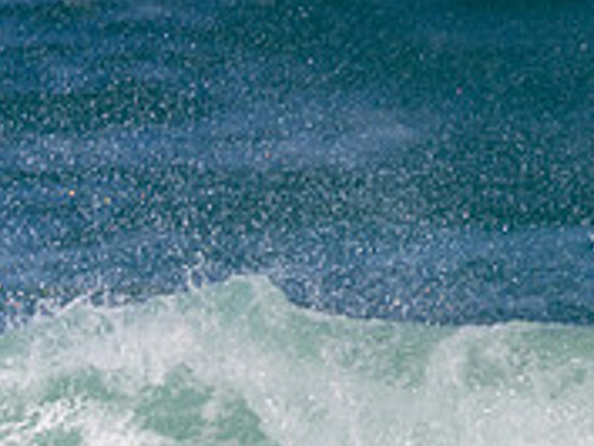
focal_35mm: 2519
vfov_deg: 0.6
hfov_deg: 0.8
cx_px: -185
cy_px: 589
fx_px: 43255
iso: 400
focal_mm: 800
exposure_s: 1/1250
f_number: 11
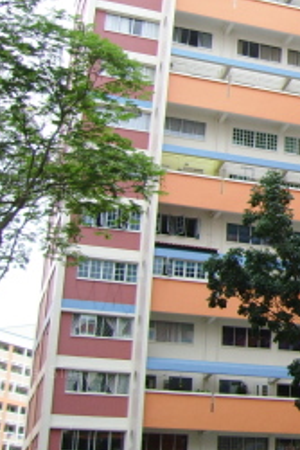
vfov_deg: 25.3
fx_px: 999
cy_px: 194
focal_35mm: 80
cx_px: 472
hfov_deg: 15.5
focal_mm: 5.95
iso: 50
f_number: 2.8
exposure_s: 1/500
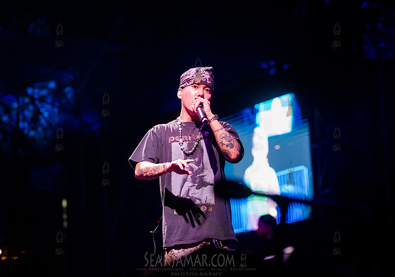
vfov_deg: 11.3
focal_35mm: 125
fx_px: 1395
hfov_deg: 16.1
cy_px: 128
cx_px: 171
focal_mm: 112
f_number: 4
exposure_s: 1/500
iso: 6400
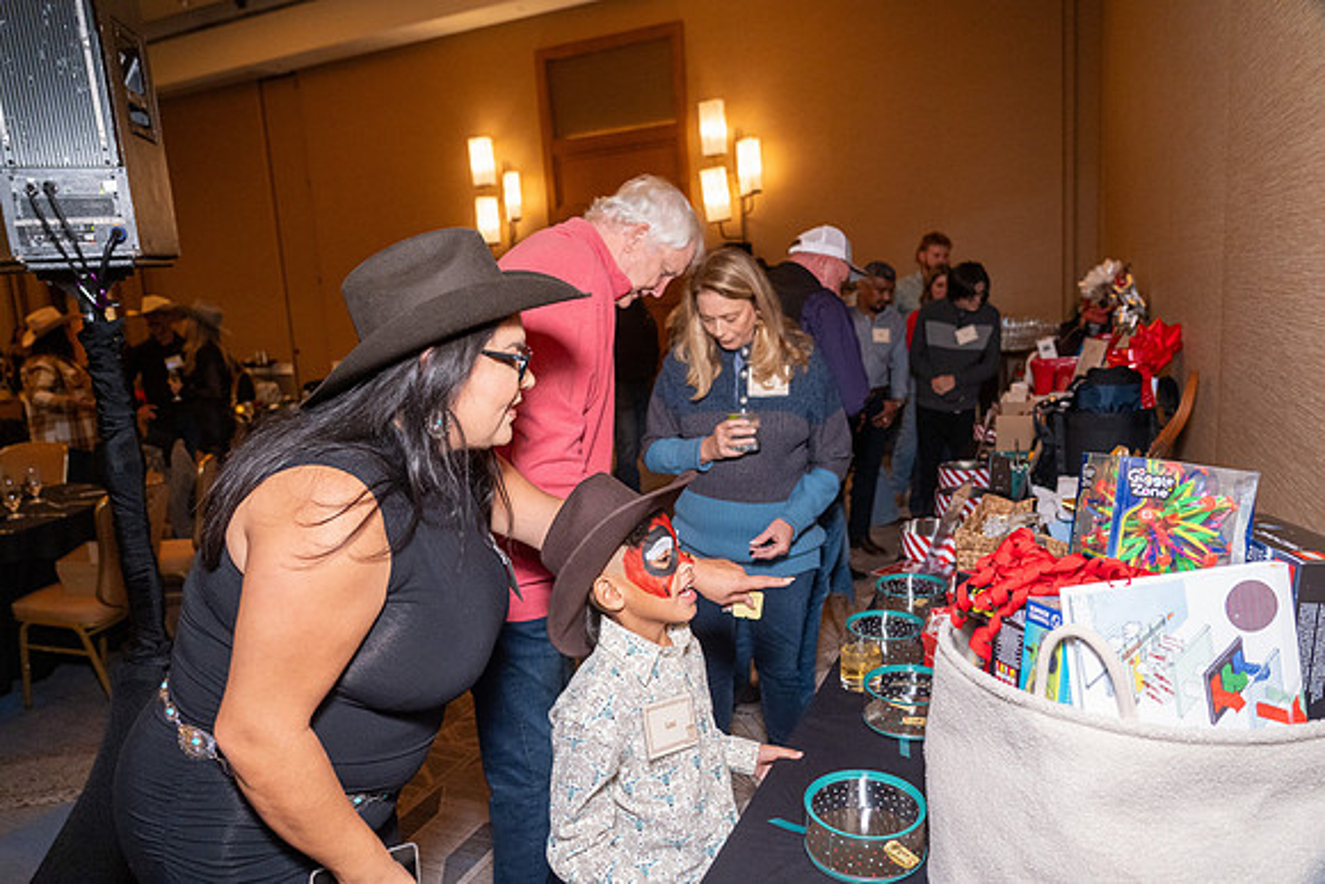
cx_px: 662
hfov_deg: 73.7
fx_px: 883
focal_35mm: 24
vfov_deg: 53.2
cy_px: 442
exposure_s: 1/60
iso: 3200
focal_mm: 24
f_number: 4
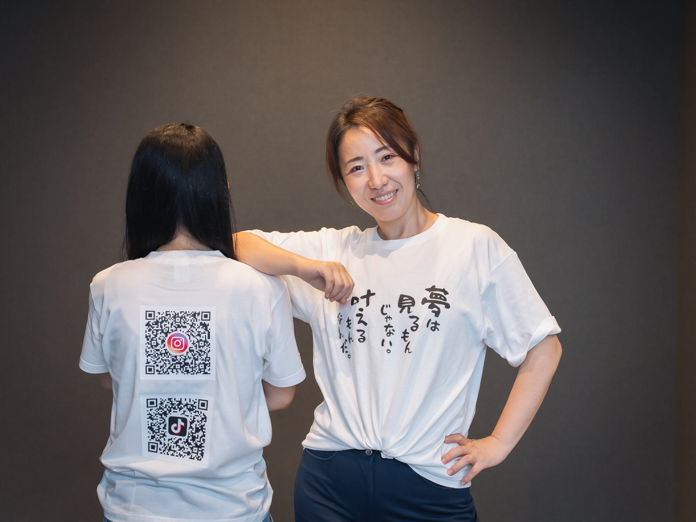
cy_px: 261
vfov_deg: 26.0
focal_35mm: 56
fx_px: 1131
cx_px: 348
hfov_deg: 34.2
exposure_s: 1/200
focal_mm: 52
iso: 2500
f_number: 3.2
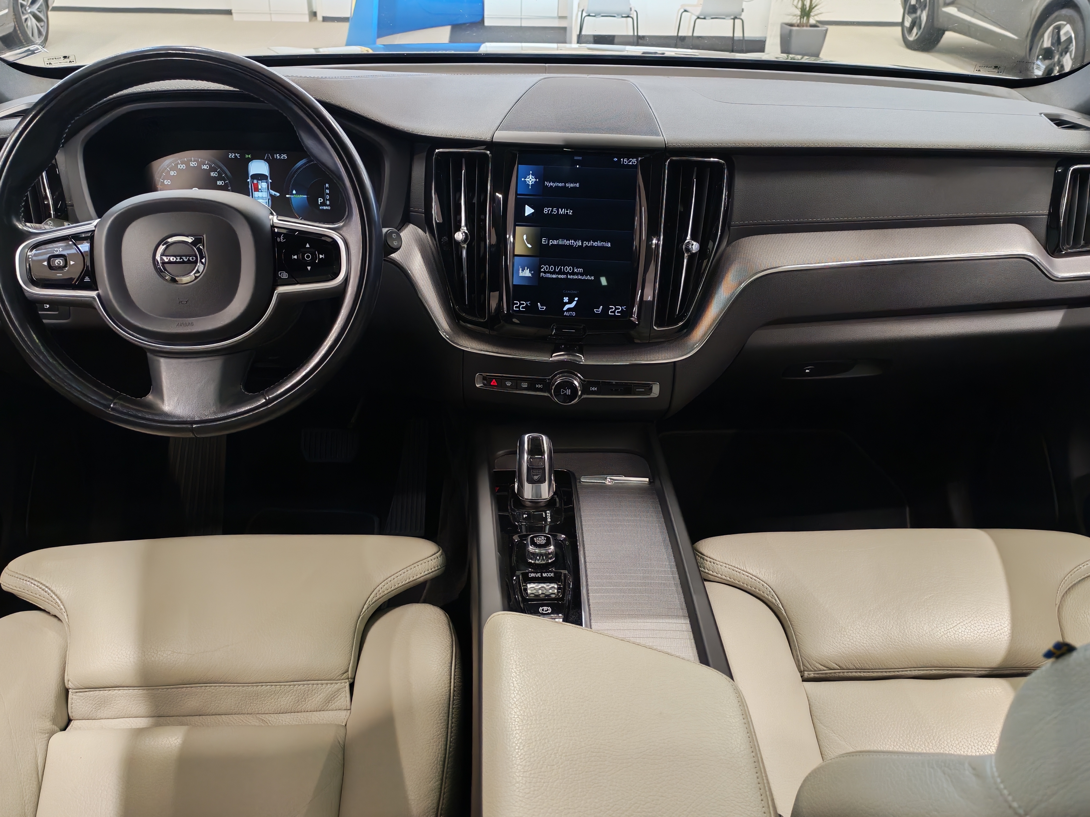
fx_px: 976
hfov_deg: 58.4
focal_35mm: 31
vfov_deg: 45.4
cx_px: 545
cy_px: 408
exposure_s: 1/100
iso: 1250
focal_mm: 6.12
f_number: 1.9
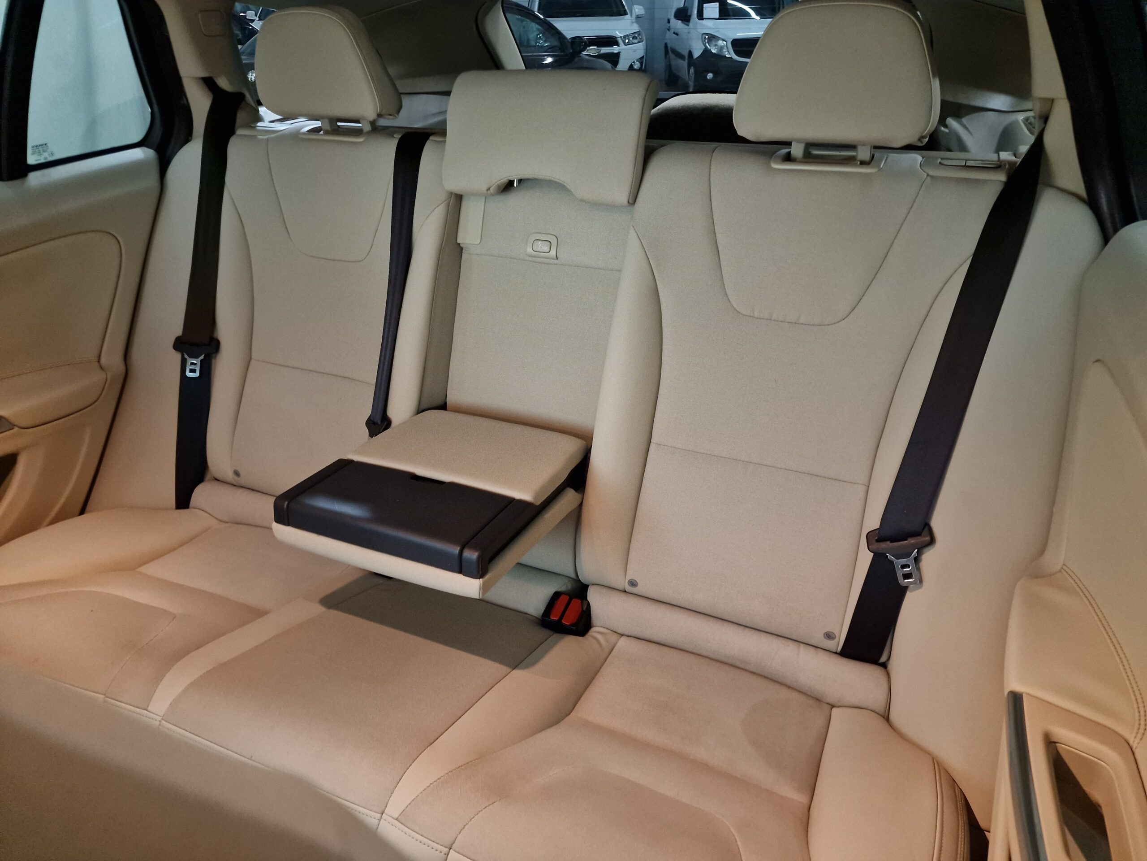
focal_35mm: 23
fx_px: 762
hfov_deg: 73.9
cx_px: 574
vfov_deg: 58.9
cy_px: 430
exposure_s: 1/17
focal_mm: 6.4
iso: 500
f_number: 1.8
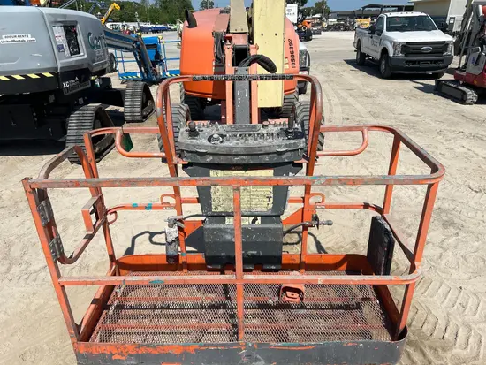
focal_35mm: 26
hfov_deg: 67.3
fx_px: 365
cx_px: 243
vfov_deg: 53.1
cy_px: 182
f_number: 1.5
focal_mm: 5.7
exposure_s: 1/5319
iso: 50
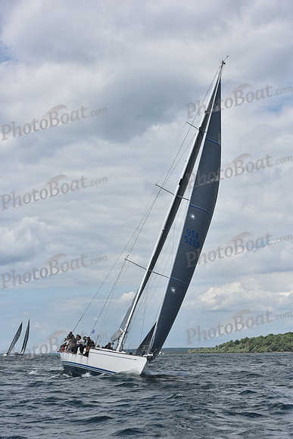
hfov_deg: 19.5
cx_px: 146
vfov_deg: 28.8
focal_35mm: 70
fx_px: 854
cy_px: 220
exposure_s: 1/1250
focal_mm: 70
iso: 250
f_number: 8
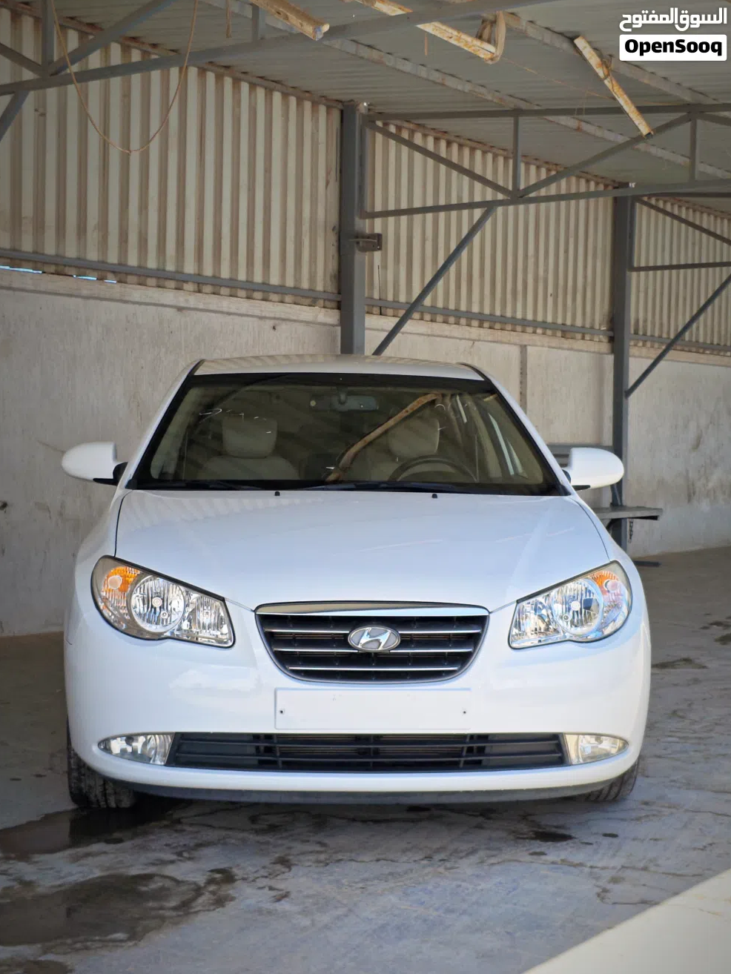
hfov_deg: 27.0
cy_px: 496
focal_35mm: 54
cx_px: 366
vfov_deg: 35.5
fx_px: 1520
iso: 50
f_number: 1.59
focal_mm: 4.94
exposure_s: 1/1165
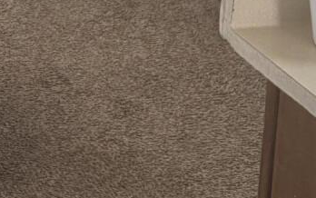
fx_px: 1258
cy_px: -28
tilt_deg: -17.1
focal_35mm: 146
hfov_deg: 14.1
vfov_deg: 8.9
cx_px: -5
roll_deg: +0.5
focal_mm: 6.76
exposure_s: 1/60
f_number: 1.78
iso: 640
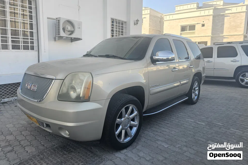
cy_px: 72
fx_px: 165
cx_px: 124
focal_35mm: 24
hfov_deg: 73.8
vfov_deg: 53.0
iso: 25
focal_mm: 6.3
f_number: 1.7
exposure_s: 1/180
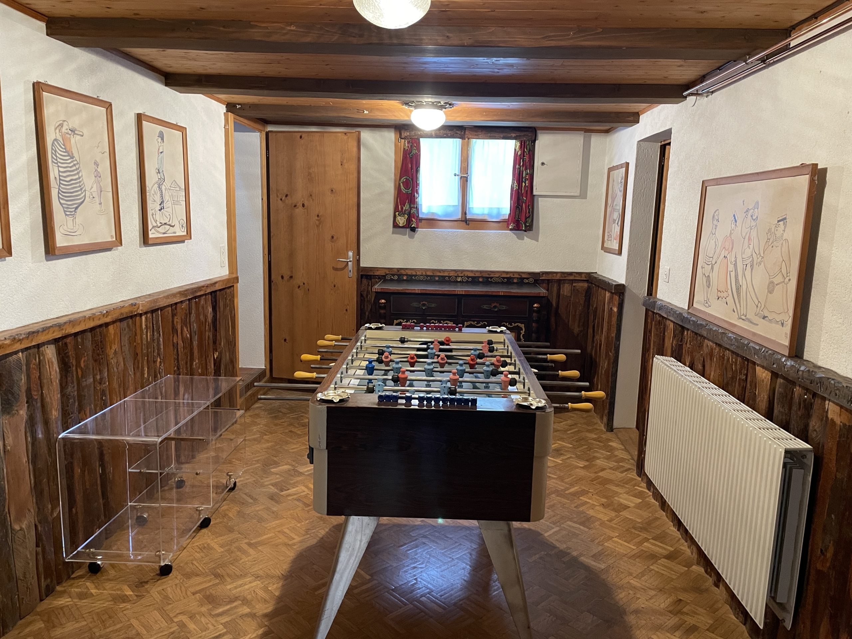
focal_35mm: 26
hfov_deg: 67.3
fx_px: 640
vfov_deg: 53.1
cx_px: 426
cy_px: 320
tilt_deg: -9.6
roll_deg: -1.0
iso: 320
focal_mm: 4.2
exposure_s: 1/33
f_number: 1.6
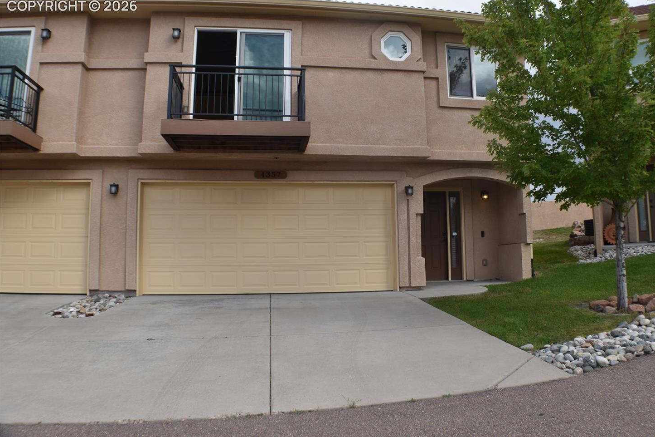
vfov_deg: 35.9
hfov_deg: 51.8
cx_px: 366
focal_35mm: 37
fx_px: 673
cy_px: 193
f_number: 8
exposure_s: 1/250
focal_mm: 22
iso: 200
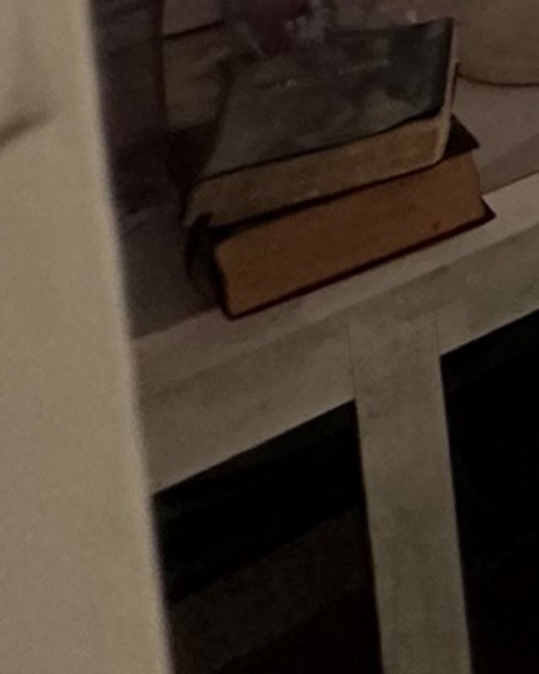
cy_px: -462
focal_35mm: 70
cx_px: 1446
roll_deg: +0.1
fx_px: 1396
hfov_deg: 13.0
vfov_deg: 20.8
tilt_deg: -6.1
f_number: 2.2
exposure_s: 1/60
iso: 800
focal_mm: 2.22
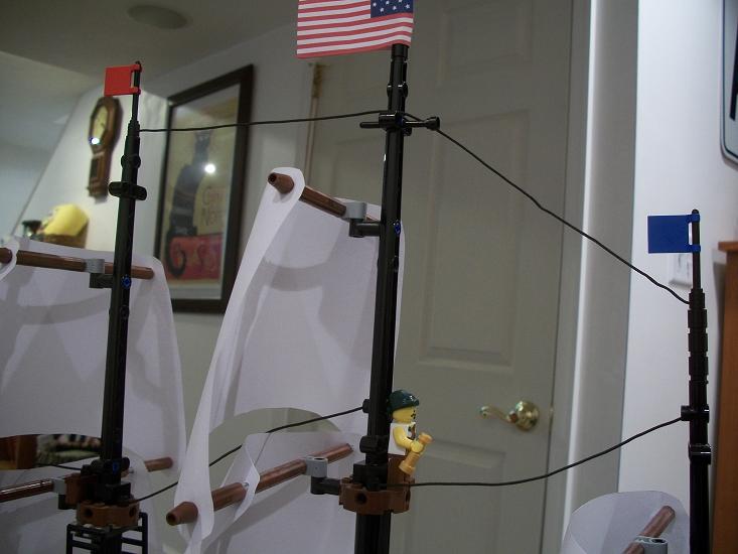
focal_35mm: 35
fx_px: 746
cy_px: 277
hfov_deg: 52.6
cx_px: 369
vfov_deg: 40.7
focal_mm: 6.3
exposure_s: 1/8
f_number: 3.1
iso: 160
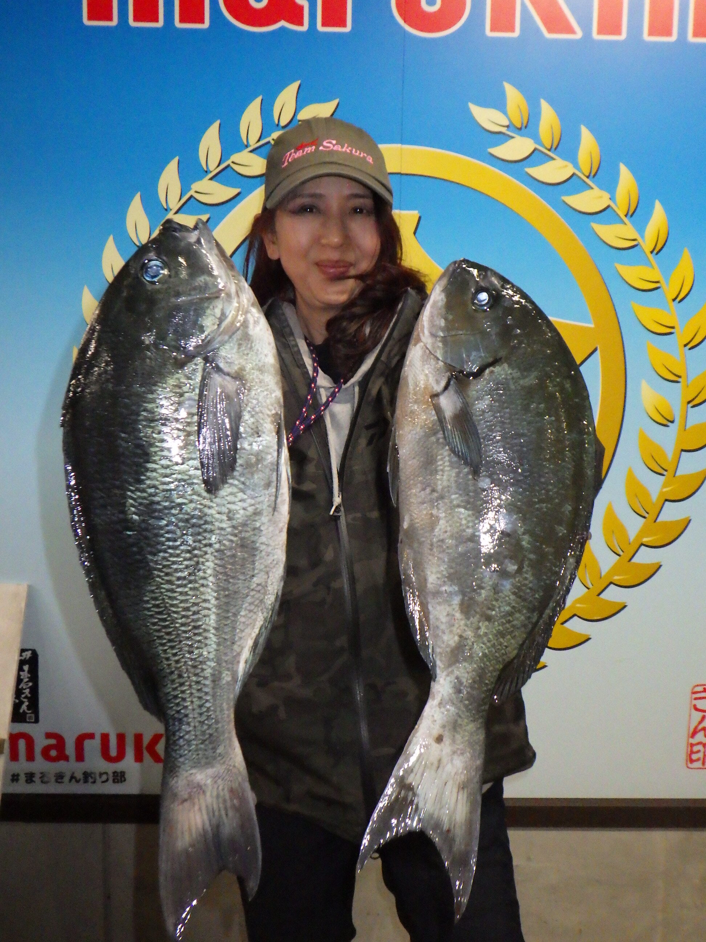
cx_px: 353
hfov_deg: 49.7
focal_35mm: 28
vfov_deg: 63.4
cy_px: 471
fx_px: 761
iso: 1600
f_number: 3.5
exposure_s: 1/45
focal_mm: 5
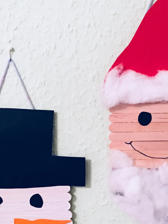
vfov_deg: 30.6
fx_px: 408
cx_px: 140
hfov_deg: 22.9
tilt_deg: -9.3
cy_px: 141
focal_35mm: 63
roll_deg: -0.2
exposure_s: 1/8
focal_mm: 4.15
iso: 125
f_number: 2.2
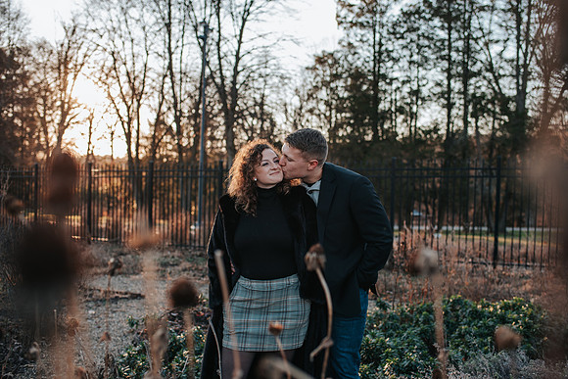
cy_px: 189
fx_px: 587
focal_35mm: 37
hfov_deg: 51.6
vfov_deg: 35.8
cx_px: 299
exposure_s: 1/500
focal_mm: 35
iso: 280
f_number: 2.8
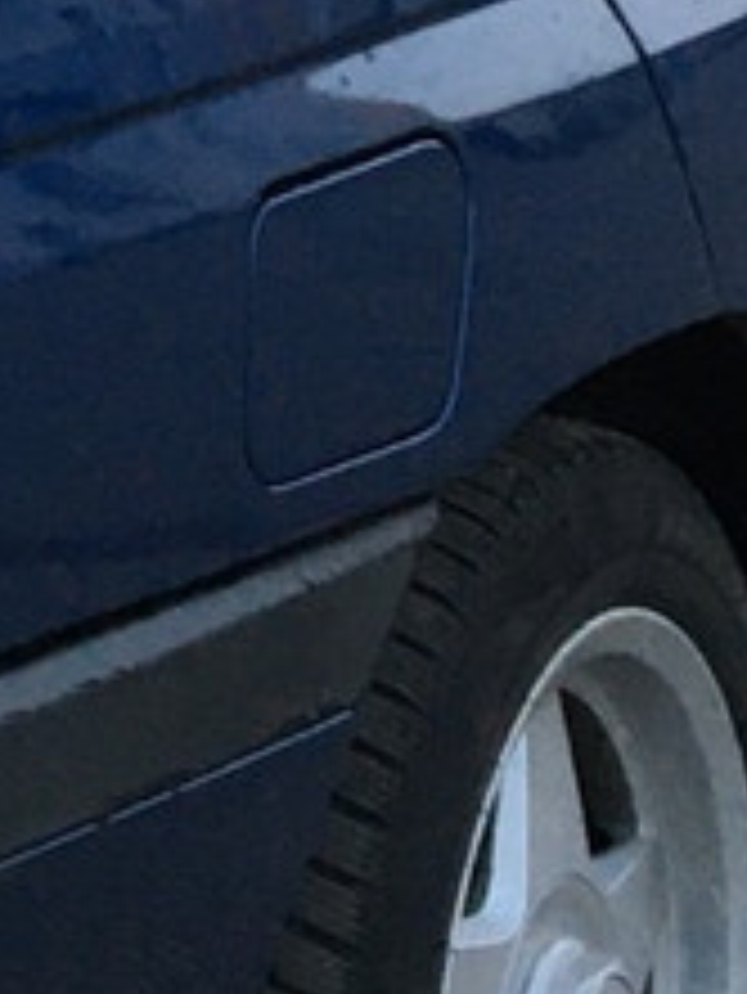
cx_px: -616
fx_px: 6036
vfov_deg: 8.8
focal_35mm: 210
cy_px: -1043
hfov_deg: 6.9
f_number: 2.2
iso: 50
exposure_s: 1/33
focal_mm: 4.15
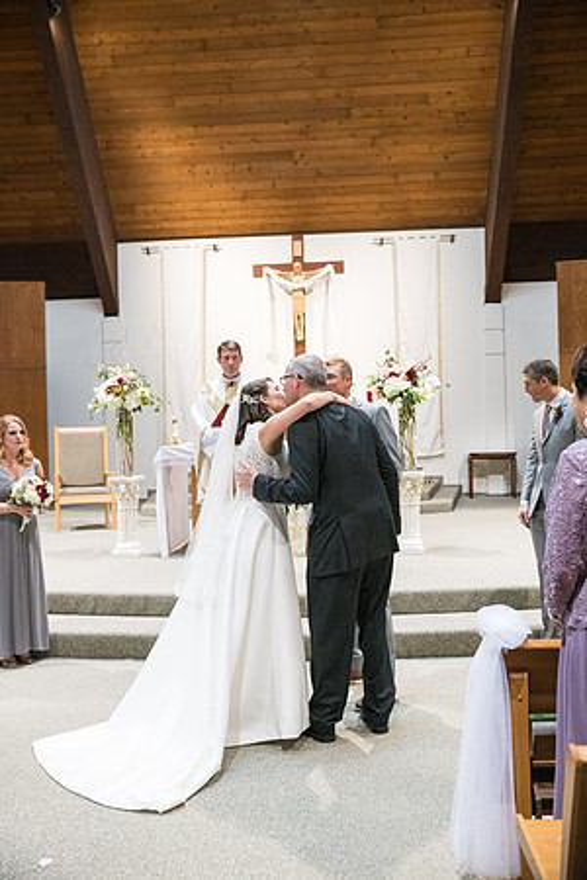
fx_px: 856
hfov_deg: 37.9
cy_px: 440
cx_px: 294
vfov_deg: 54.4
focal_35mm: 35
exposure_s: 1/320
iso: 2500
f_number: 4
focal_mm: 35
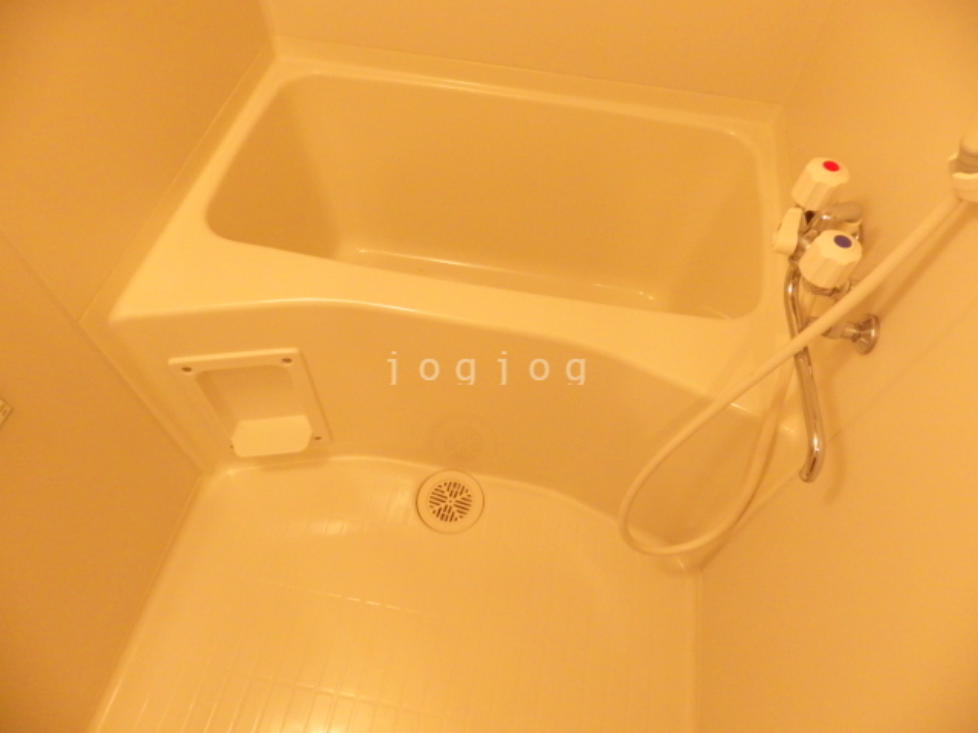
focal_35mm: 22
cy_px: 366
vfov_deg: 61.1
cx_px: 489
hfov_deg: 76.4
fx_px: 622
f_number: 3.1
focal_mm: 4
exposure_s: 1/45
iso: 400
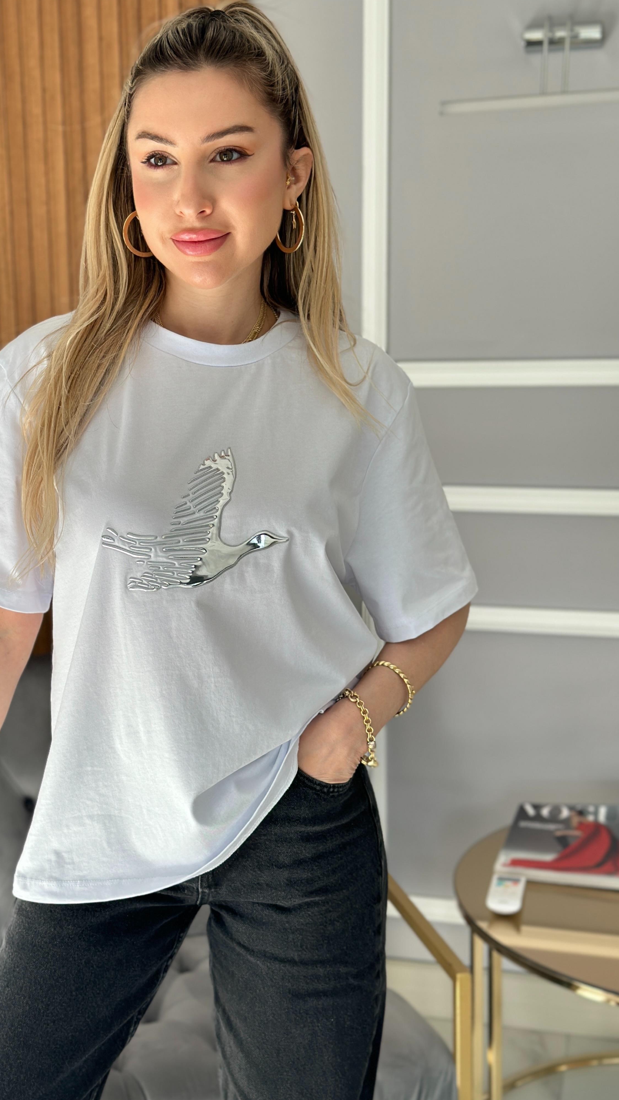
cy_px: 550
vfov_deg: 39.2
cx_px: 205
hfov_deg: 22.5
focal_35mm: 53
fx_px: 1546
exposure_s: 1/182
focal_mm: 6.86
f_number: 1.78
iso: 80
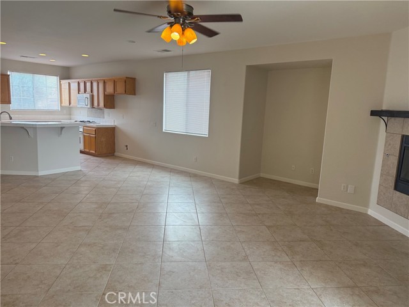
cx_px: 204
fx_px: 284
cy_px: 154
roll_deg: -2.3
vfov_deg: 56.8
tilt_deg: -9.1
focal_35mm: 24
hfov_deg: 71.6
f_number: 1.78
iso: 160
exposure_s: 1/189
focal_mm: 6.76
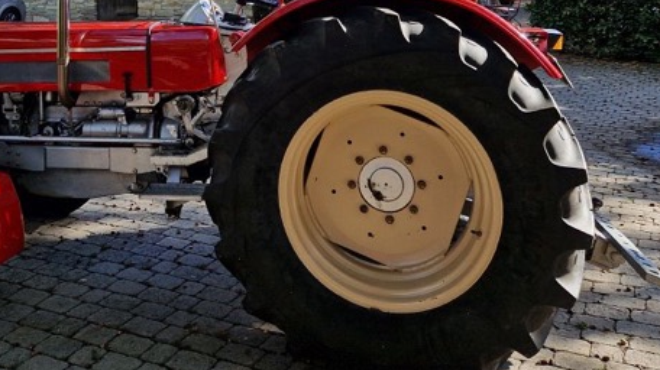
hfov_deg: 45.3
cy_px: -58
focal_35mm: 44
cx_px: 194
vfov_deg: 24.8
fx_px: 770
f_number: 1.8
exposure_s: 1/778
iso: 50
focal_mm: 5.4
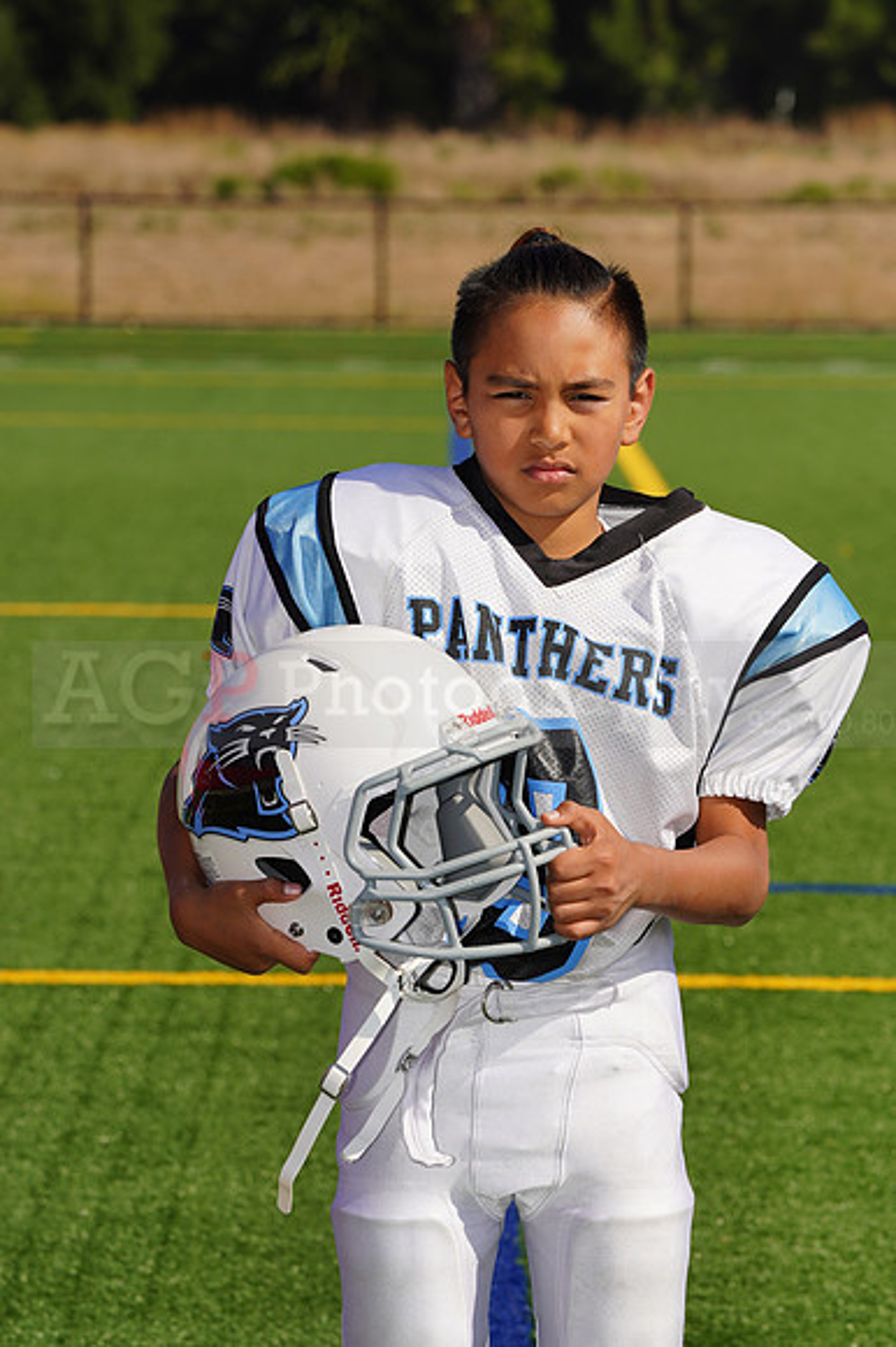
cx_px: 448
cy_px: 674
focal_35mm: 209
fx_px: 7811
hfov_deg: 6.6
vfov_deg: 9.9
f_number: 13
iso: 100
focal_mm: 209
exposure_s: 1/250
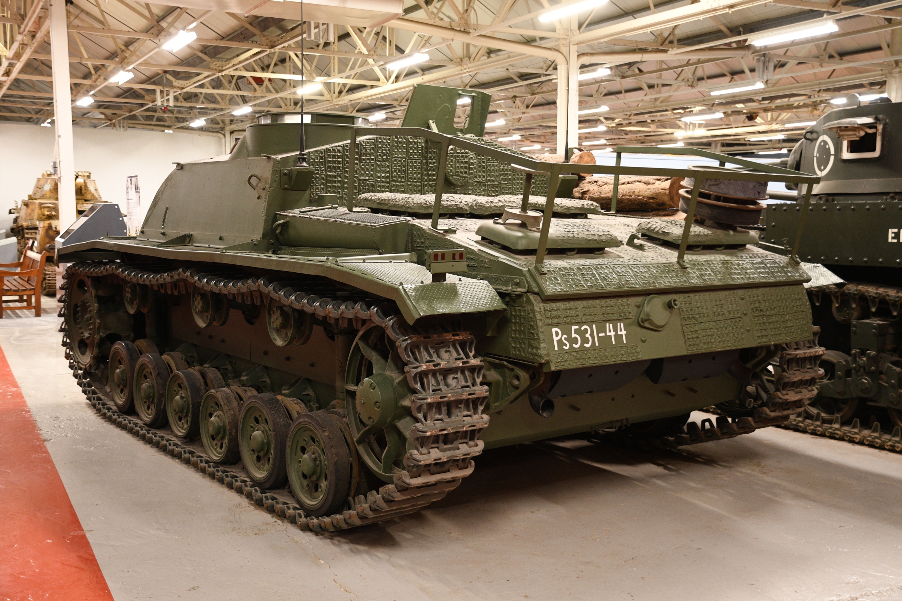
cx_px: 451
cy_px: 300
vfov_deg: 34.2
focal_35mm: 39
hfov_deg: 49.6
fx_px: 977
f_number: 3
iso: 800
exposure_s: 1/20
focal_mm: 26
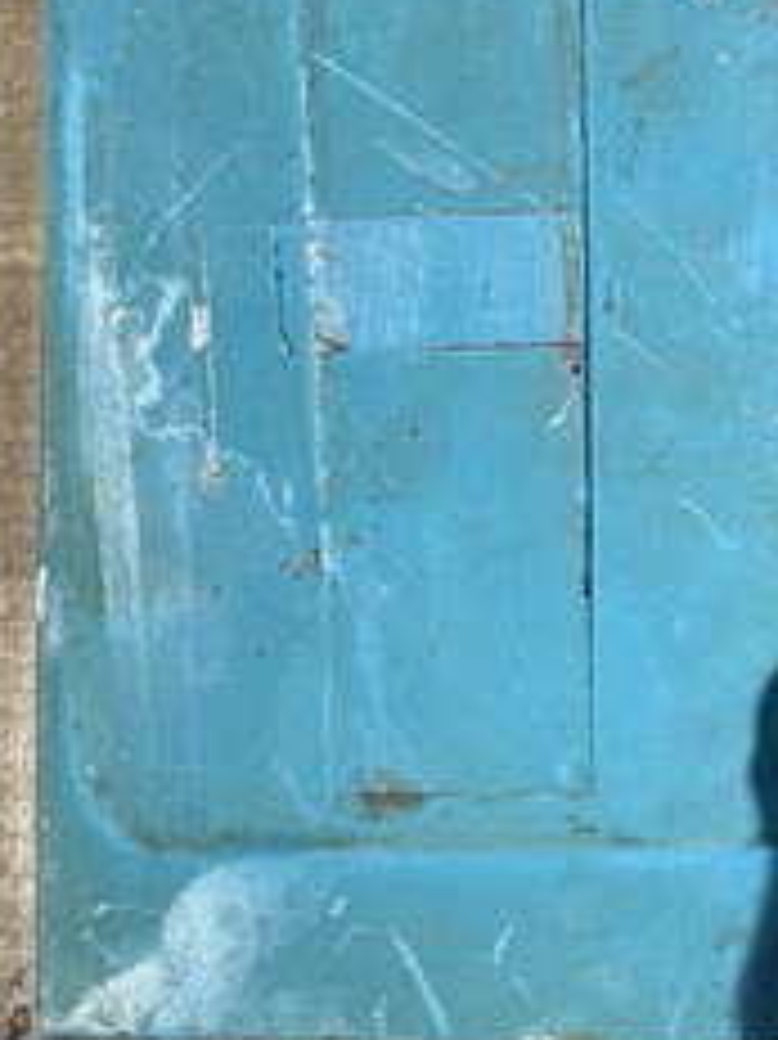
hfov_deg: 31.9
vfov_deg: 42.0
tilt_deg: -84.4
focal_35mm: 45
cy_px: 441
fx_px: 1350
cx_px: 522
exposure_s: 1/2315
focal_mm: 4.25
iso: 32
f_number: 1.8
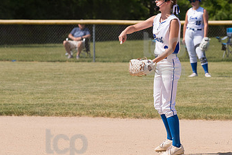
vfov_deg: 3.5
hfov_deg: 5.3
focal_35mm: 388
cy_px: 57
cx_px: 164
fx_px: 2500
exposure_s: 1/1600
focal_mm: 150
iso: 250
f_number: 5.6
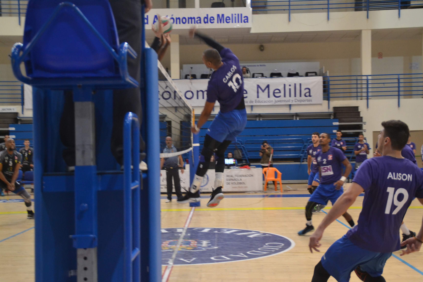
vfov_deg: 28.1
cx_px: 212
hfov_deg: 41.1
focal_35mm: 48
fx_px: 564
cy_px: 141
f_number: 4.2
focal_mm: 32
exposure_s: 1/160
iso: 2000
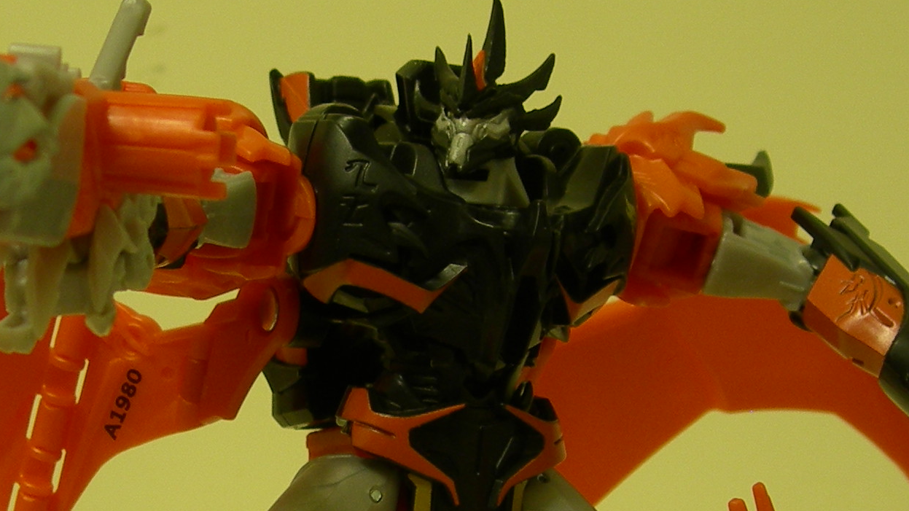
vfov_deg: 11.8
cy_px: 421
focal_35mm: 102
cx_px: 293
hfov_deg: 20.9
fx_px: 2458
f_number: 2.8
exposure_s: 1/11
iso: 50
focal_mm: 7.8
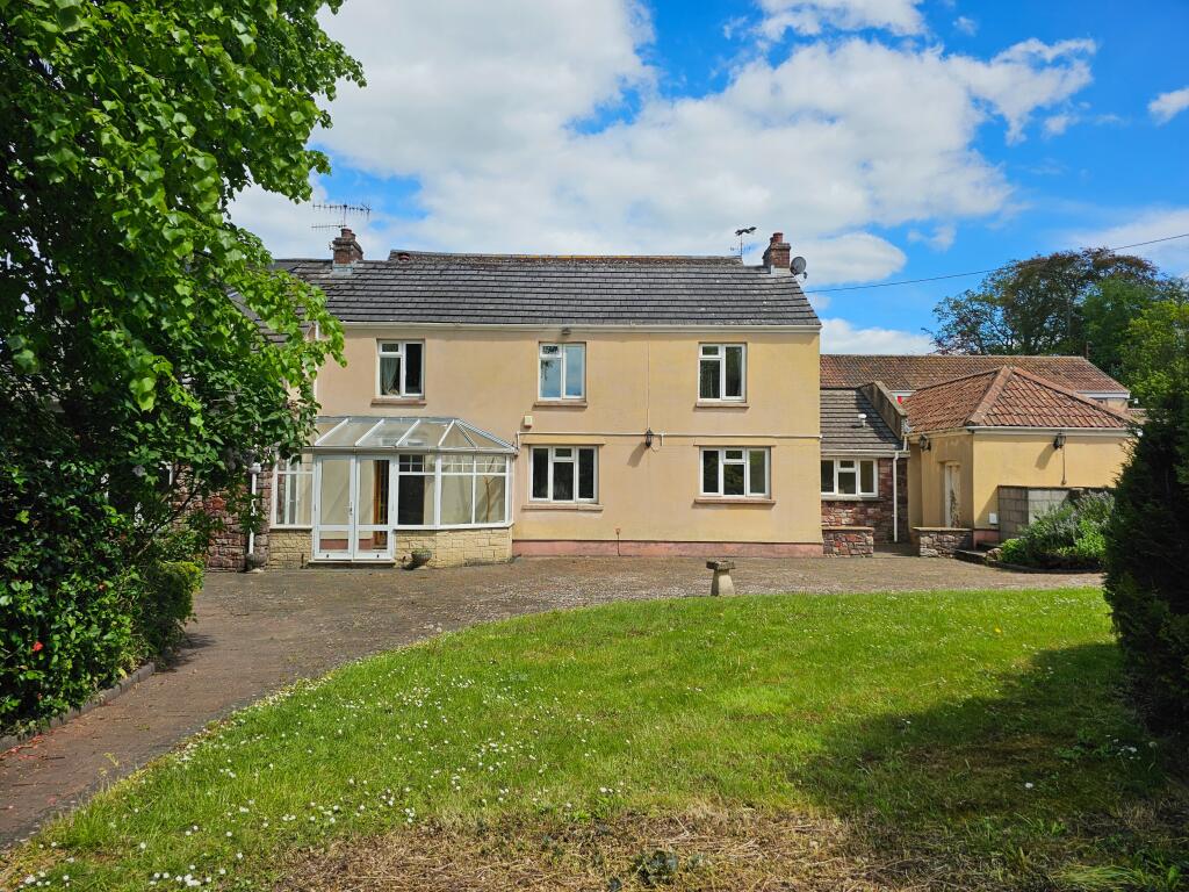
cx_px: 594
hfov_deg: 73.9
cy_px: 446
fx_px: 790
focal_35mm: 23
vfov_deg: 58.9
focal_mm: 6.3
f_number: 1.7
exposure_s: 1/1461
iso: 16
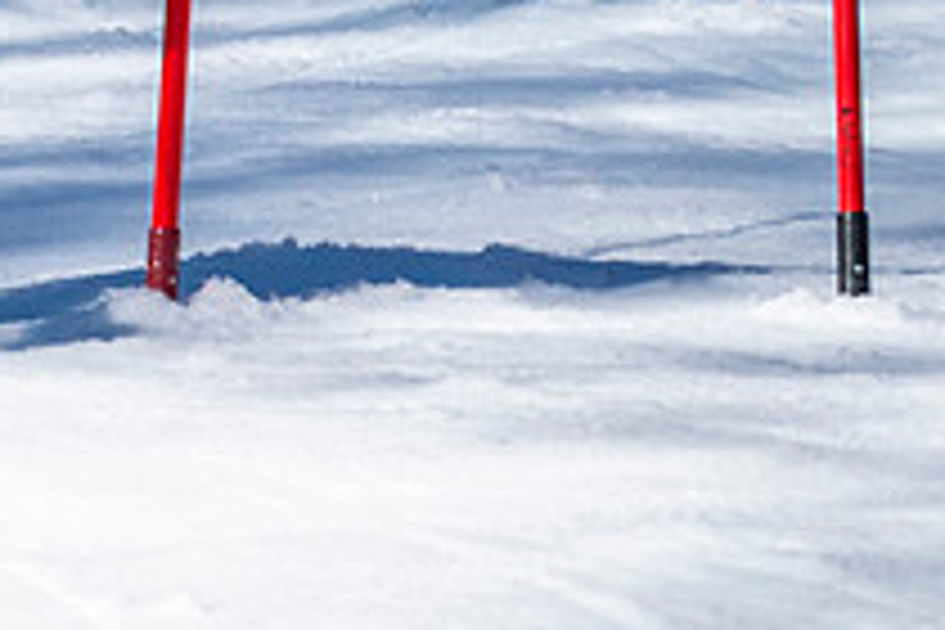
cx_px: -661
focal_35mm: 2042
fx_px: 53598
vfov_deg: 0.7
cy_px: -157
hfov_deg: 1.0
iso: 500
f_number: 8
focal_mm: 560
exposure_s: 1/2000
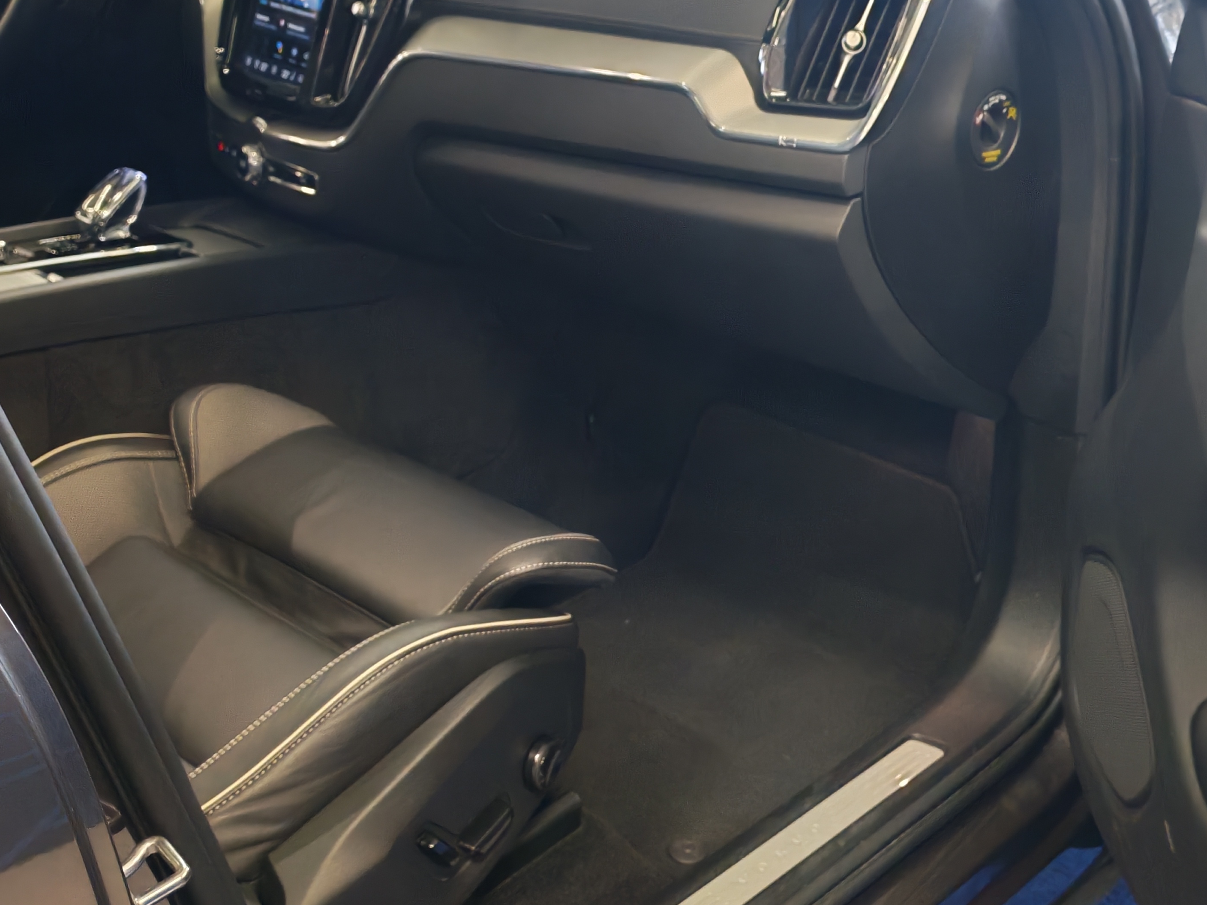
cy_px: 390
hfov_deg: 39.6
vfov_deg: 30.2
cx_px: 695
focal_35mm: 48
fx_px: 1674
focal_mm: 6.12
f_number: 1.9
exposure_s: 1/100
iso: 872
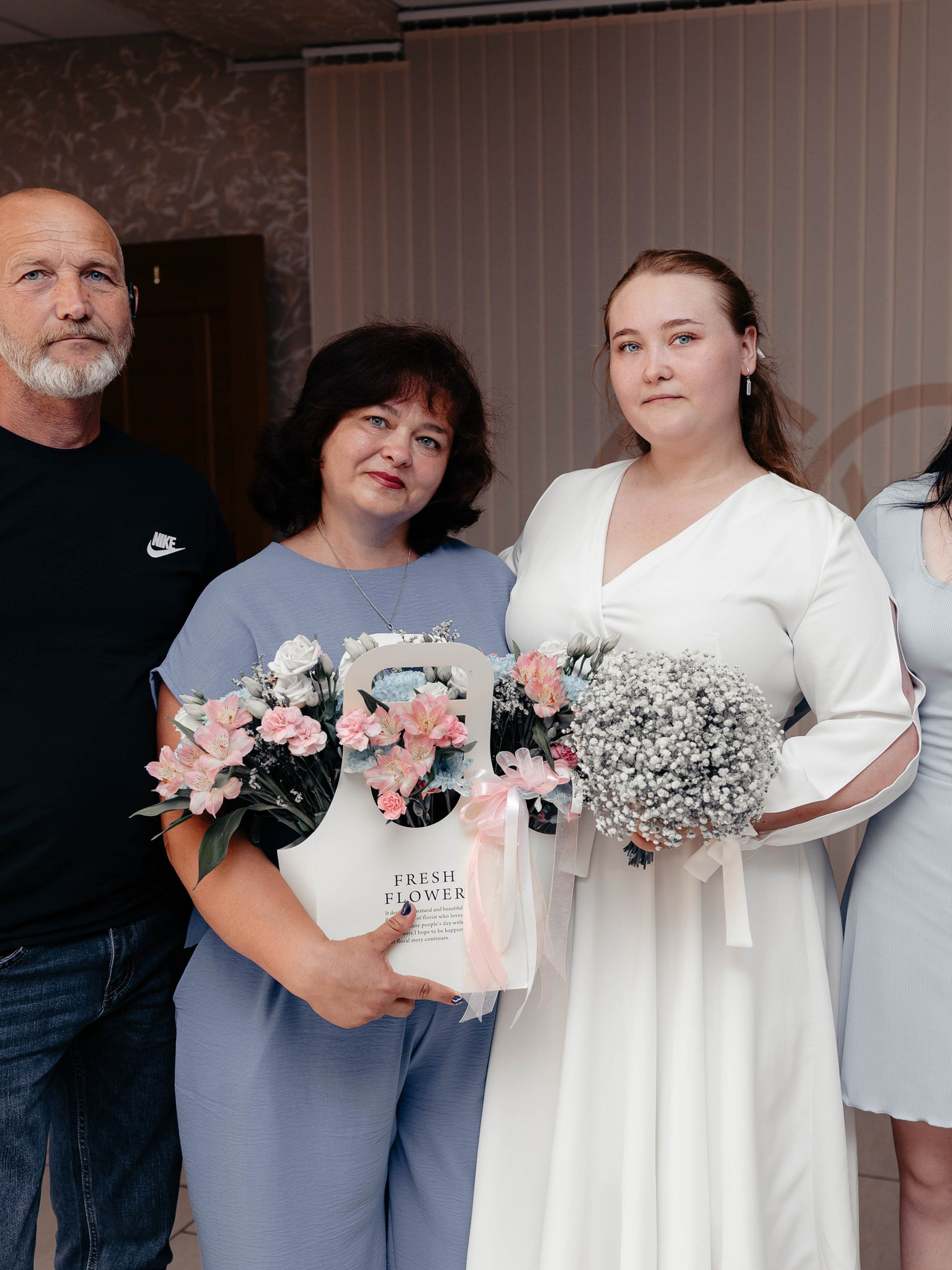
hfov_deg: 34.5
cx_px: 699
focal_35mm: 41
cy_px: 626
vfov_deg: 45.8
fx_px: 1504
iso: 50
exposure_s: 1/200
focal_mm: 28
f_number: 2.8
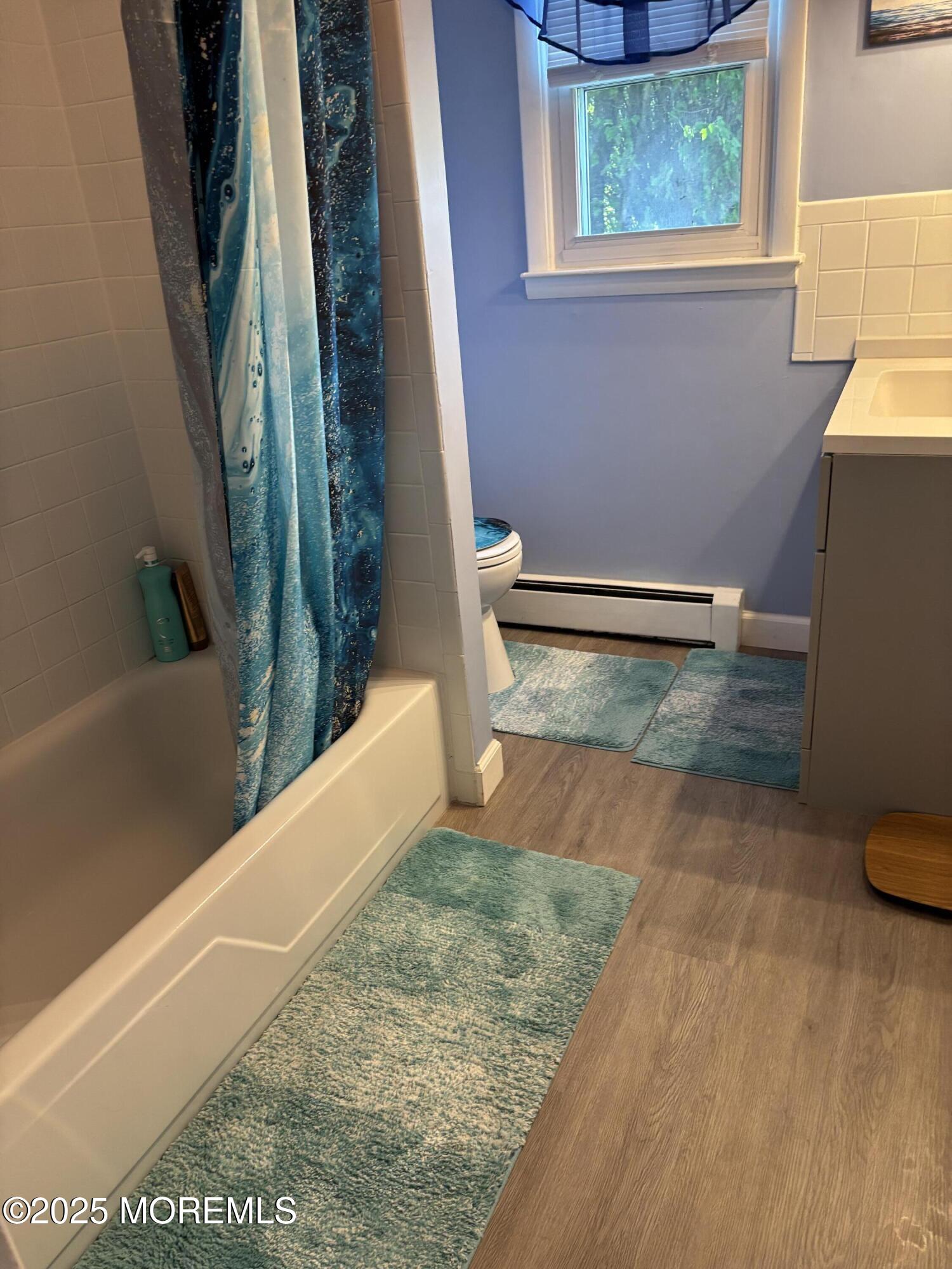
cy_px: 634
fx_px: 953
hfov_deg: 53.1
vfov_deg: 67.3
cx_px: 476
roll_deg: +4.6
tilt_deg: -23.6
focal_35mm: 26
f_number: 1.6
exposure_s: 1/60
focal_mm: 5.96
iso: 250
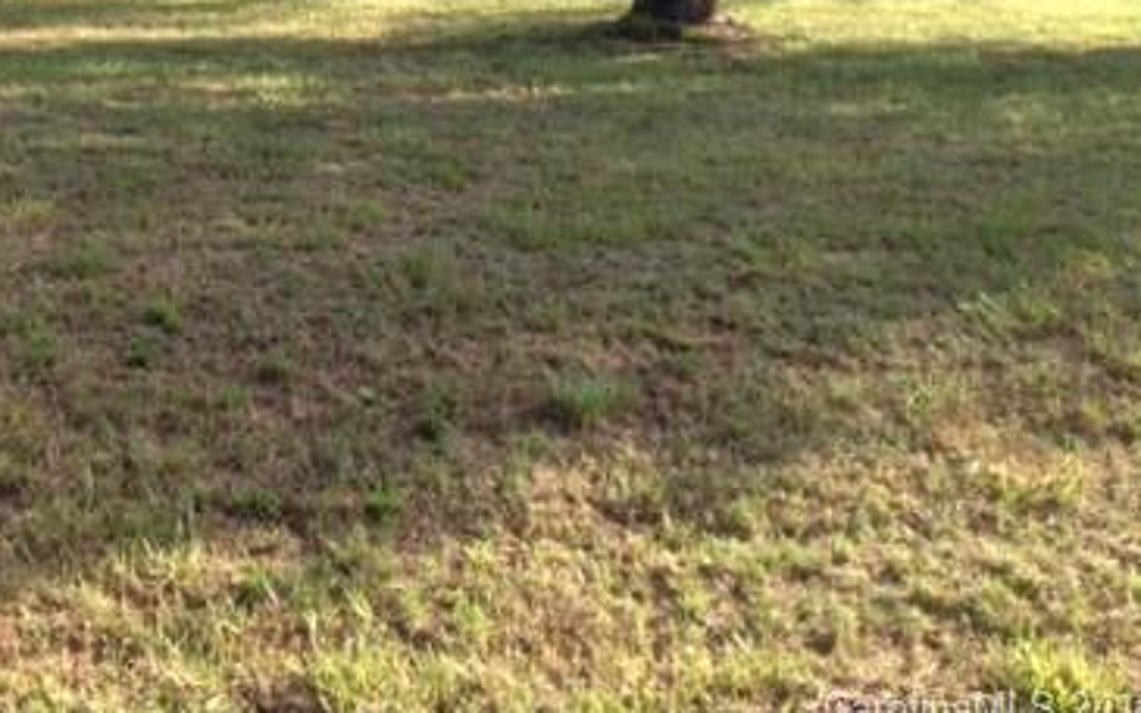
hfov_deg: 30.5
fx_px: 2021
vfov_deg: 19.4
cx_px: 181
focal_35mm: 65
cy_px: -13
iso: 50
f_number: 2.4
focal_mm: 4.28
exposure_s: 1/305
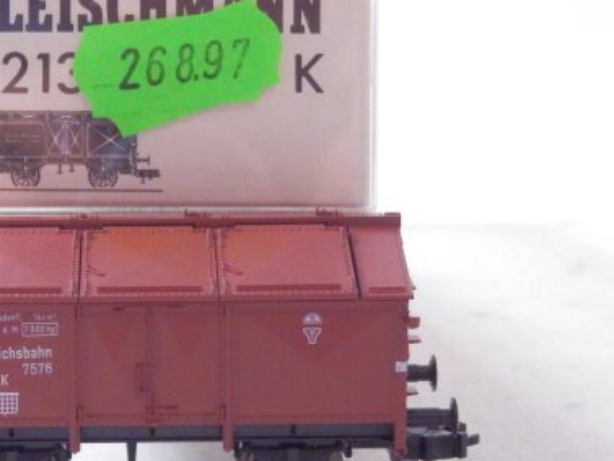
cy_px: 244
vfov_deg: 14.1
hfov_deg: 18.6
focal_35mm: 105
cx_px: 143
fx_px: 1863
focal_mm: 11.9
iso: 1600
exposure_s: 1/160
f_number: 4.4
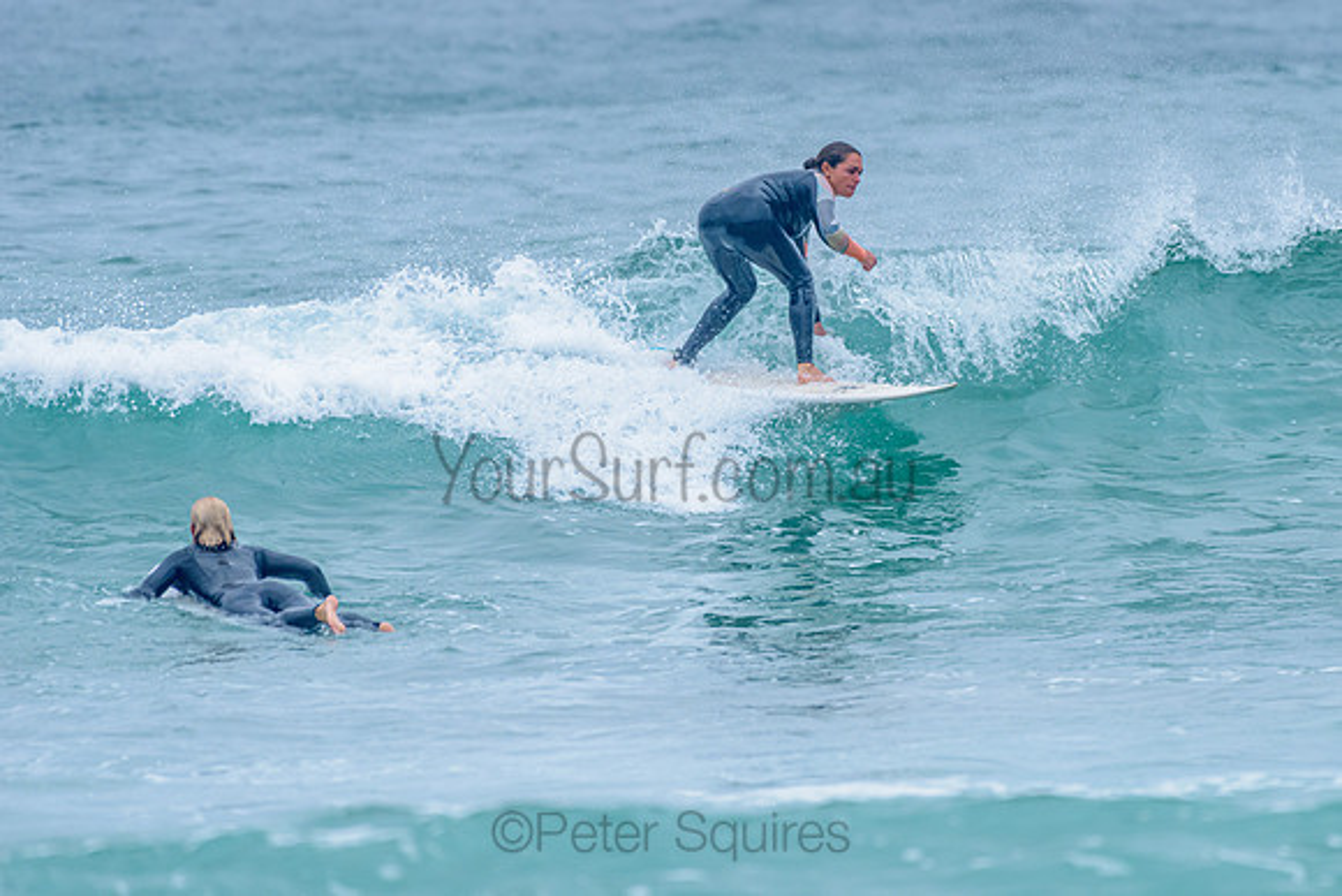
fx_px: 23405
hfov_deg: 3.3
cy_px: 347
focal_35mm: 628
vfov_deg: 2.2
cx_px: 826
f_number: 5.6
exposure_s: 1/2000
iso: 800
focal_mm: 500
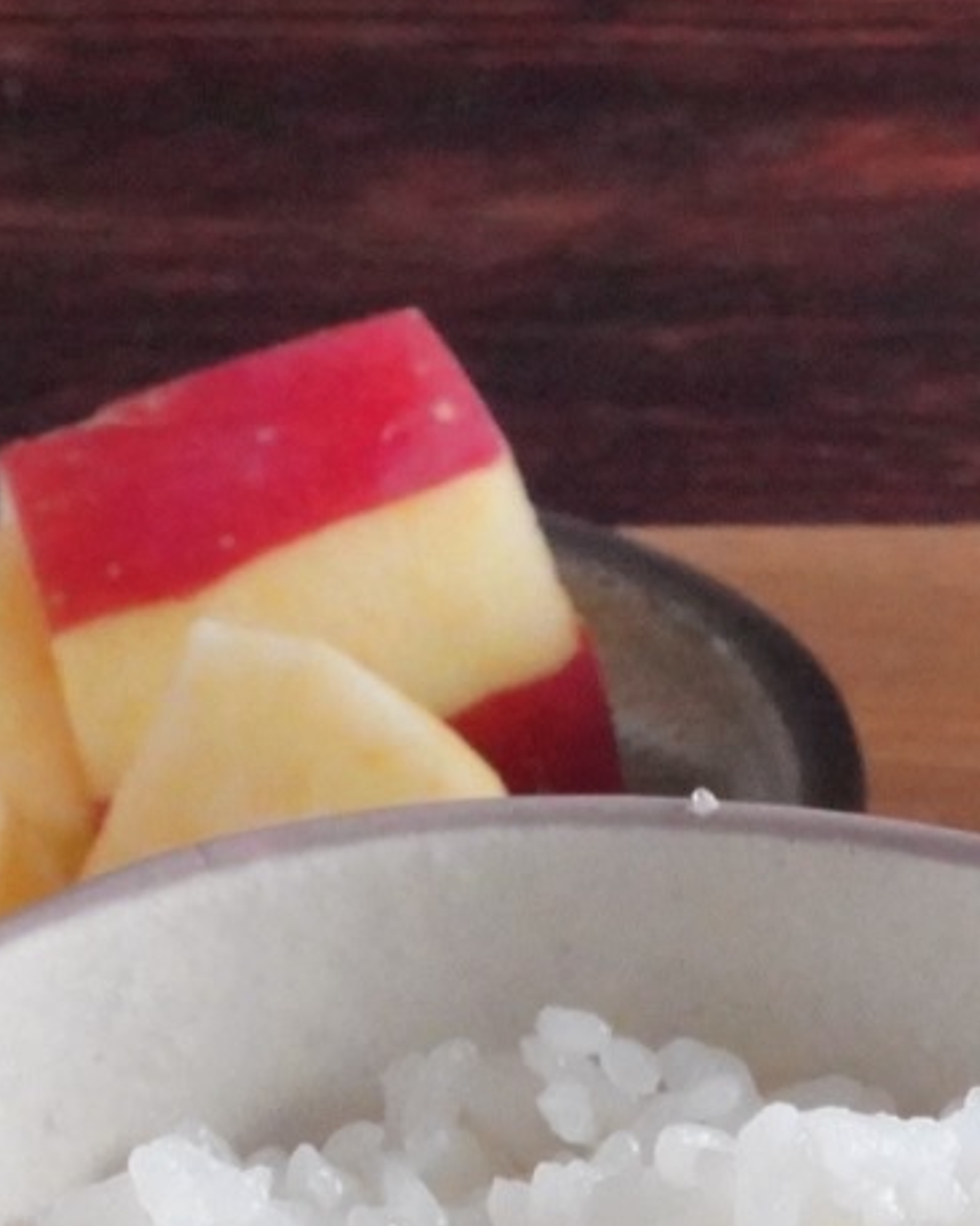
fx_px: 10372
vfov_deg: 6.7
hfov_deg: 5.3
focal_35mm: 286
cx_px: 1987
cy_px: 1585
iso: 25600
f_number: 22
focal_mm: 70
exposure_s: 1/40
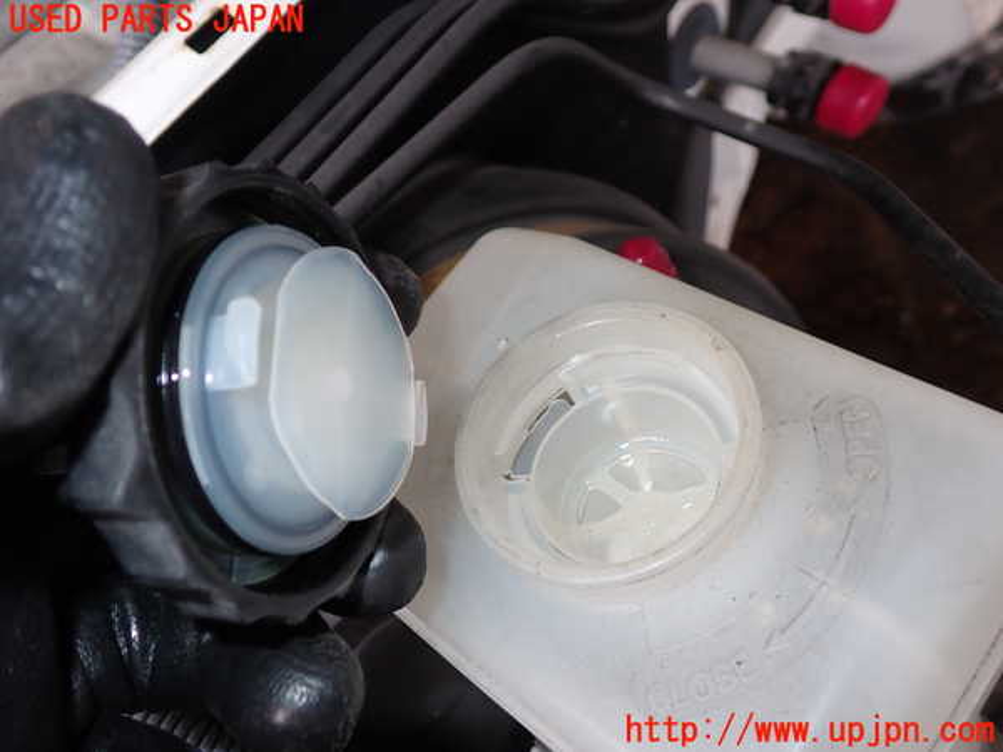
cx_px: 502
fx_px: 927
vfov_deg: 44.2
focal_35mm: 32
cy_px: 376
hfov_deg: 56.8
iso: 100
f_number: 2.4
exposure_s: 1/125
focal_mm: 5.79
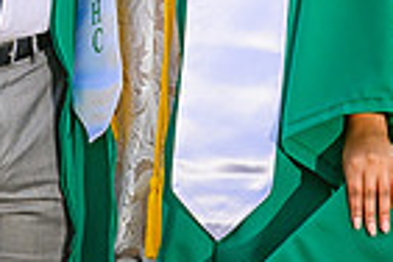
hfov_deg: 2.9
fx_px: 7848
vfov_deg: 1.9
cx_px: 97
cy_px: -77
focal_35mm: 719
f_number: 8
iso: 80
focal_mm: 170
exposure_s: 1/200
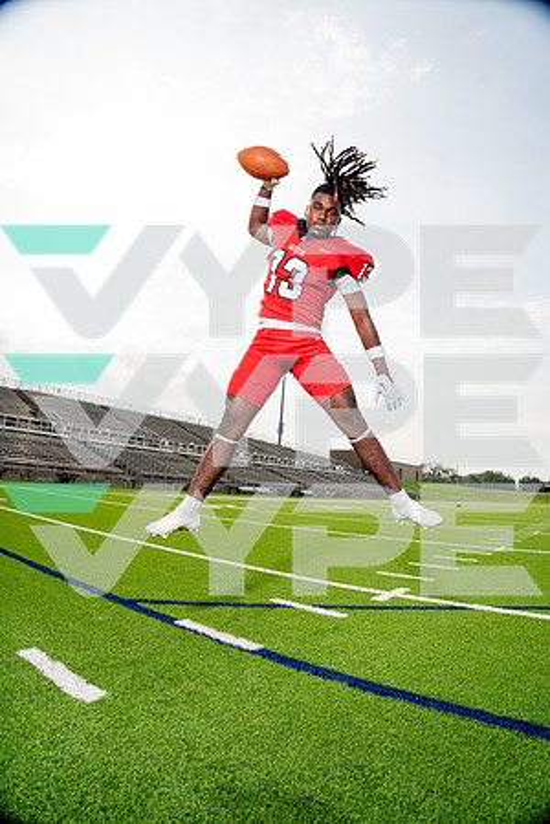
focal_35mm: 20
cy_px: 412
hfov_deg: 61.9
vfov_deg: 84.0
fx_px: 458
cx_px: 275
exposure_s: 1/250
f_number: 6.3
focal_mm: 20
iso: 100
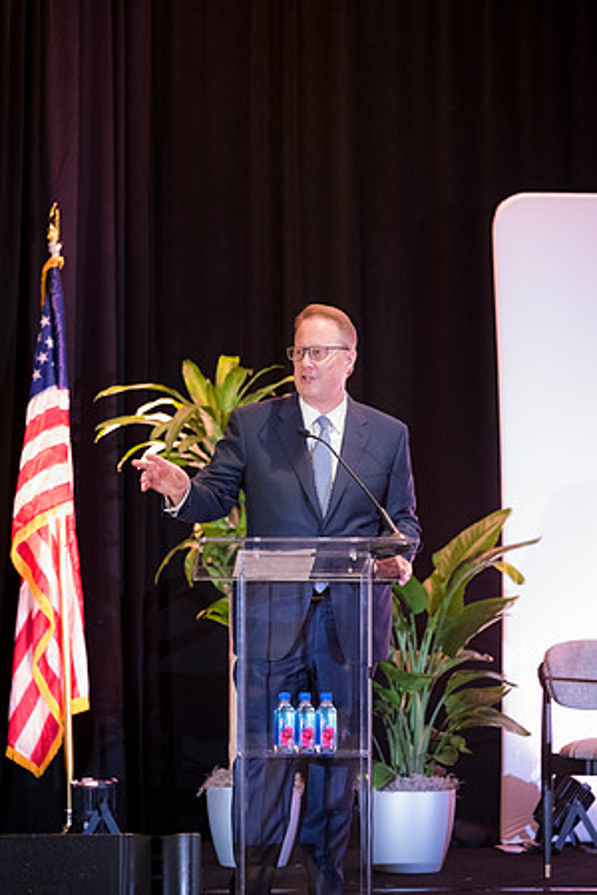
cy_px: 448
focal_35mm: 125
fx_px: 3109
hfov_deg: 11.0
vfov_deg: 16.4
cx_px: 298
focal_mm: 125
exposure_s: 1/125
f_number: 2.8
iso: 6400
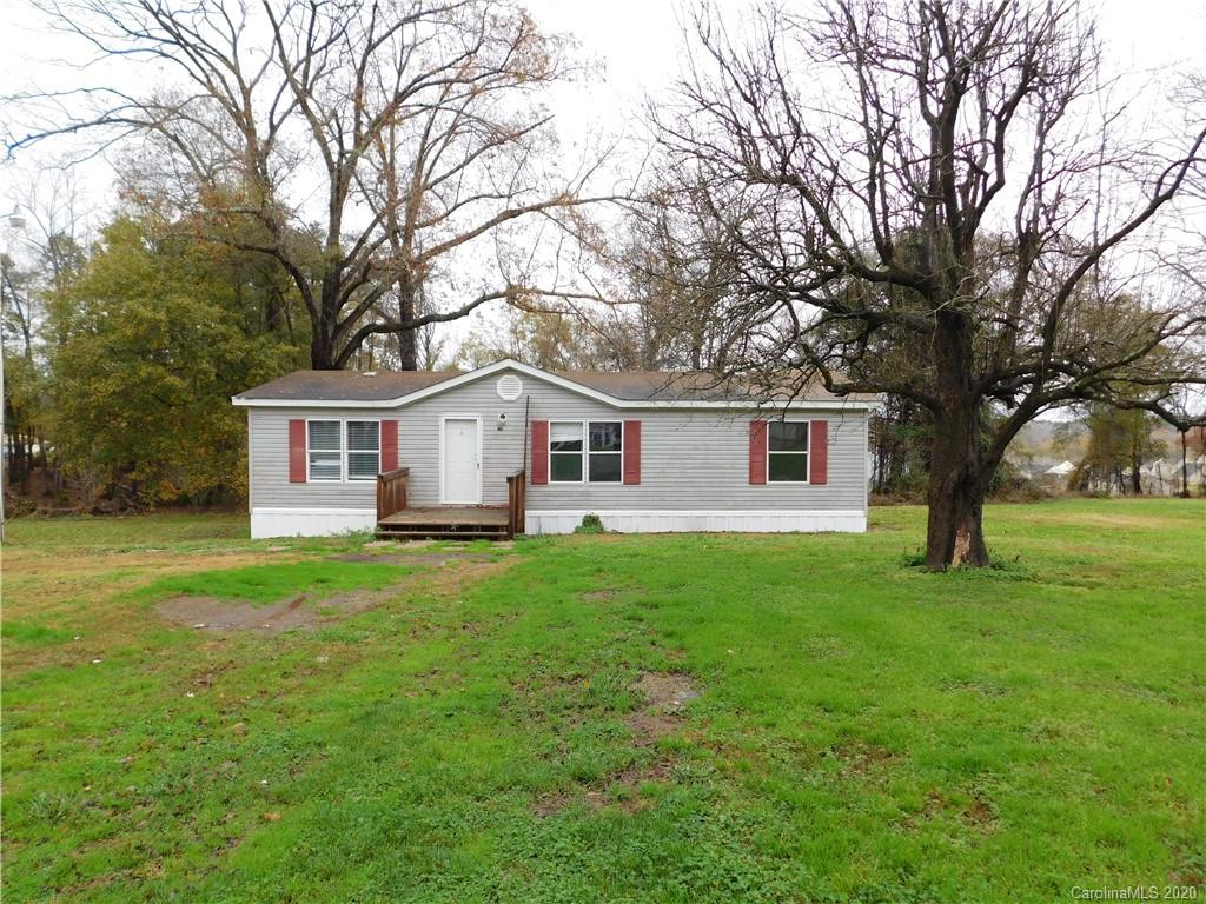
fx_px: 871
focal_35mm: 25
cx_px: 603
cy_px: 452
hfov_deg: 69.4
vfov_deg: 54.9
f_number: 3.1
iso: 125
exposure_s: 1/160
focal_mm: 4.5
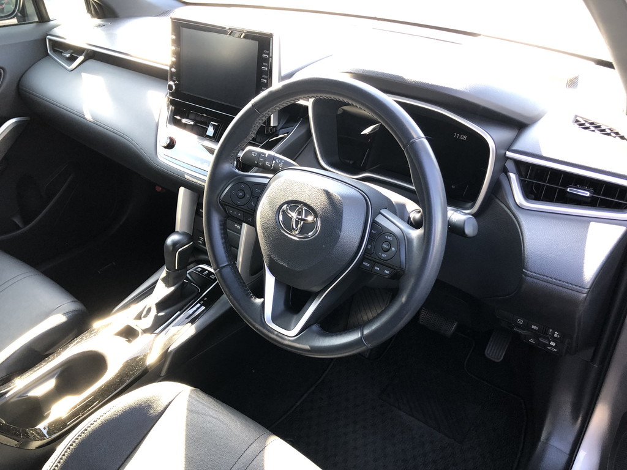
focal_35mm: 28
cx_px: 314
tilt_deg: -31.6
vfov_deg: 49.7
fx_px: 507
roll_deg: +1.3
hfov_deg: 63.4
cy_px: 235
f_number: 1.8
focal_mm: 4
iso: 80
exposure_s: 1/120
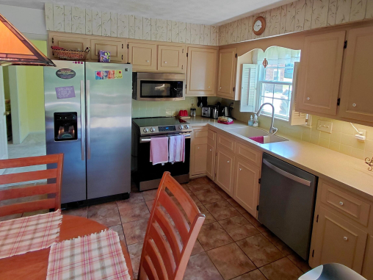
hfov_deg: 79.0
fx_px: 226
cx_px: 189
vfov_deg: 62.6
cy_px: 105
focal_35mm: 21
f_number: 2.2
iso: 160
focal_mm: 1.64
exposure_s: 1/60
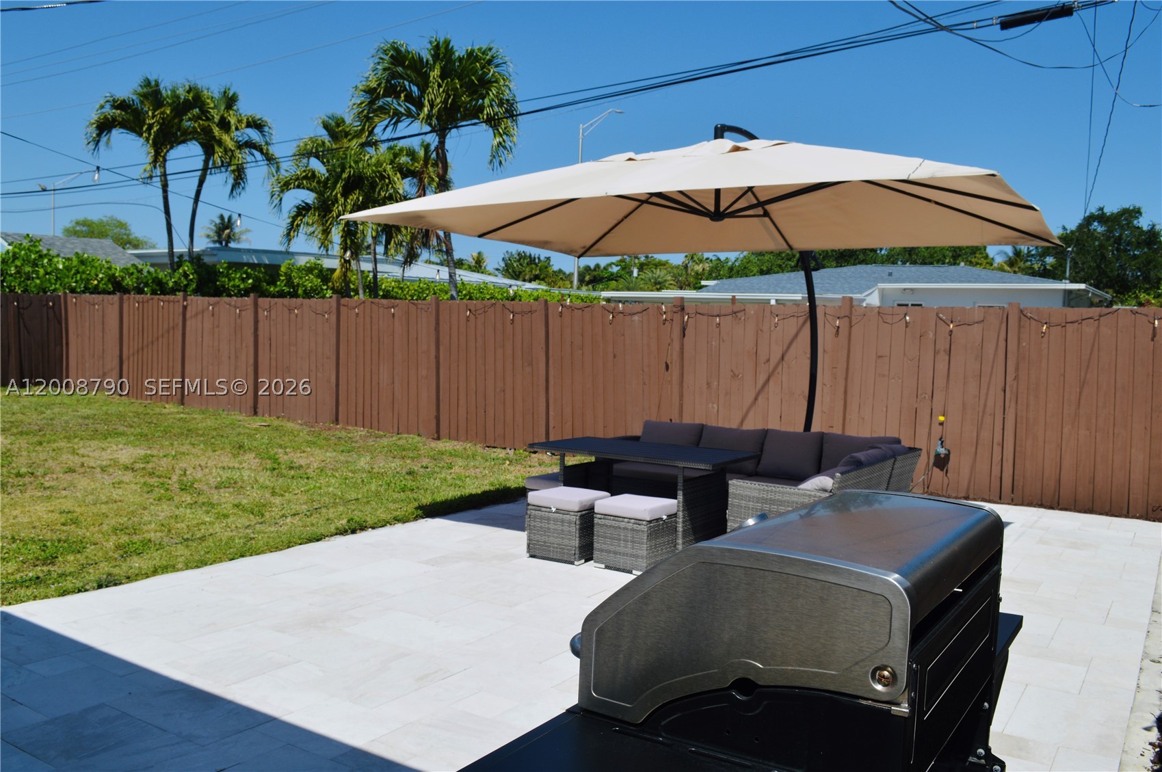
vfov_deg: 43.5
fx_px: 967
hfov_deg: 62.0
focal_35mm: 30
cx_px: 581
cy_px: 386
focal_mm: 20
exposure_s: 1/400
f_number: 10
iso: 100
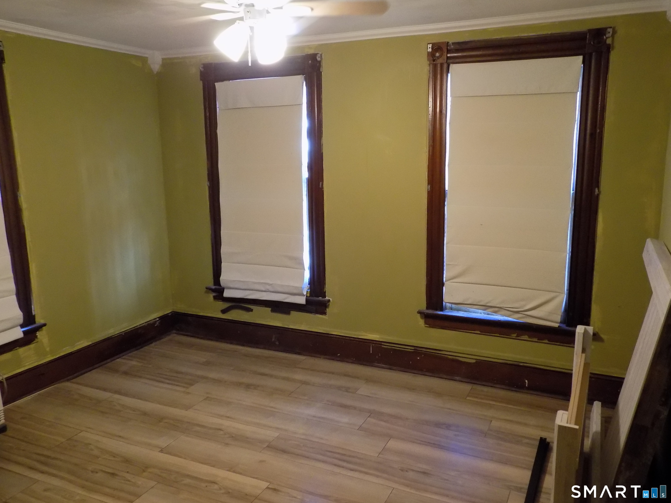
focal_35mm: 27
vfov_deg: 51.4
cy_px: 252
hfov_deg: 65.3
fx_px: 523
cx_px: 336
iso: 400
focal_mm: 4.8
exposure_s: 1/25
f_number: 3.2
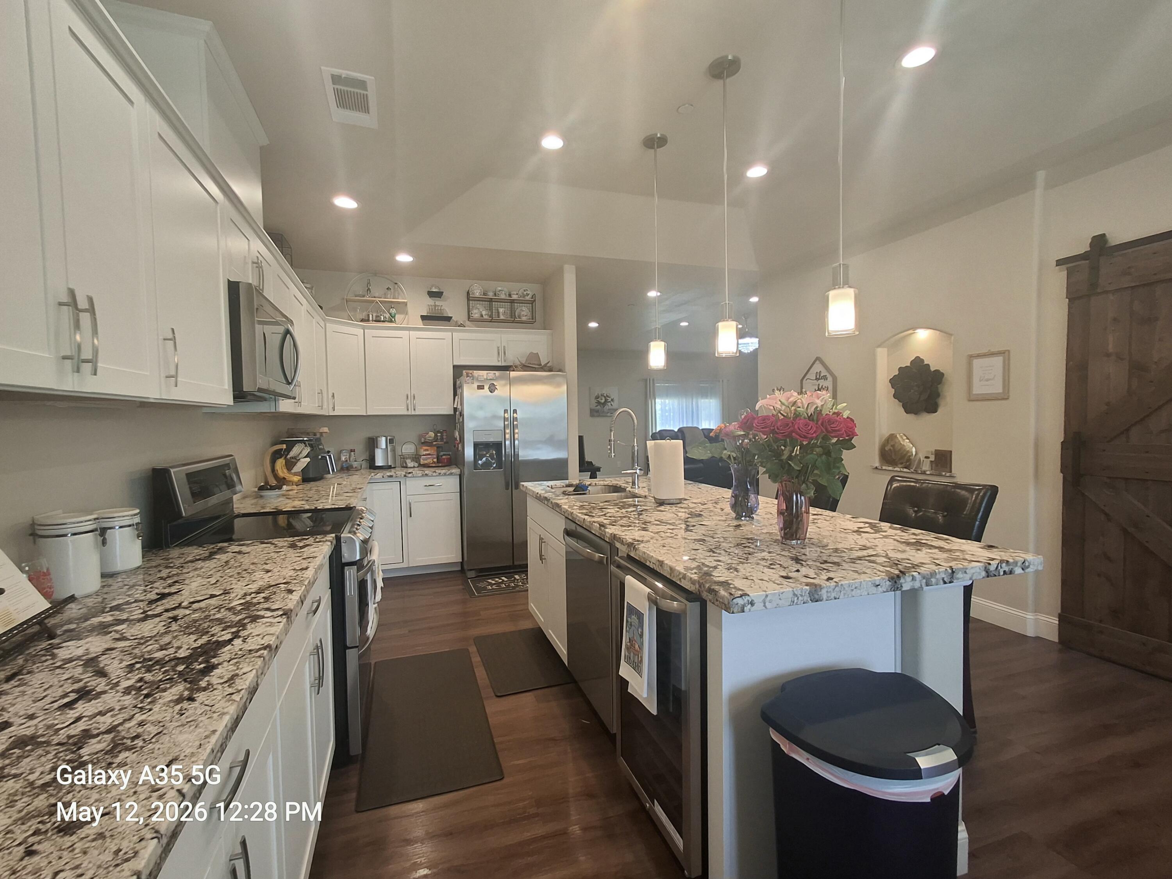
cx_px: 586
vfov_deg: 78.1
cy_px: 440
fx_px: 542
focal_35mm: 16
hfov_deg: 94.5
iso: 64
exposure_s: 1/40
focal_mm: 1.64
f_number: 2.2
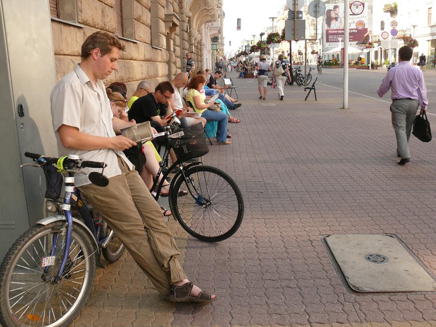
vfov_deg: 39.7
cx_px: 218
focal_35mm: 36
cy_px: 164
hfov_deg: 51.4
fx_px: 453
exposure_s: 1/125
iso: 100
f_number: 4
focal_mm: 7.6
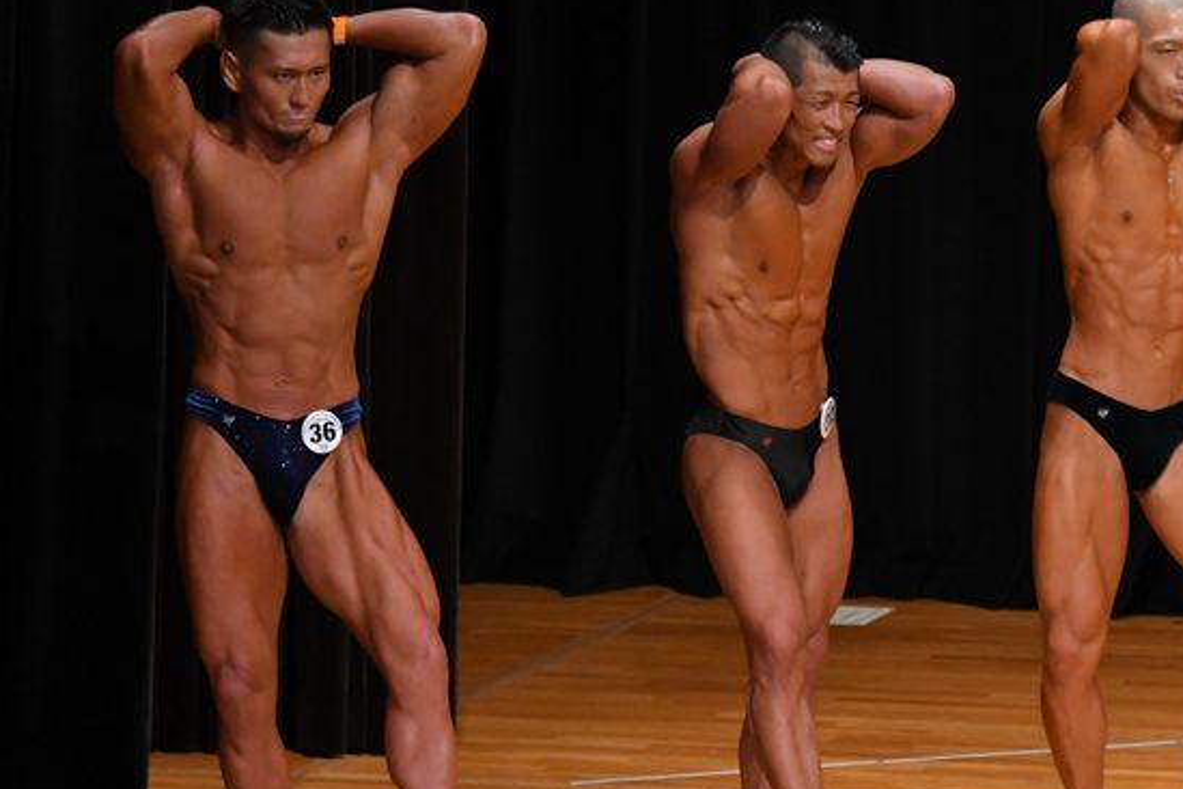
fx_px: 12519
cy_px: 407
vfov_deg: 3.6
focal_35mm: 381
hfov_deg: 5.4
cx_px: 693
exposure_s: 1/400
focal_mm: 180
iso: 4000
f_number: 5.6
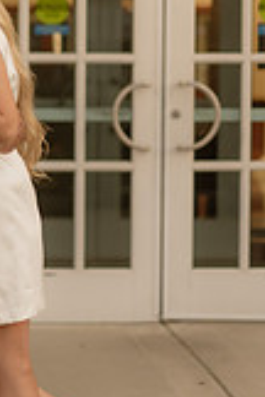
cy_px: 154
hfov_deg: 9.7
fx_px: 1535
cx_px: -86
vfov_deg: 14.7
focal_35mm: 139
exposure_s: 1/160
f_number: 1.4
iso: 250
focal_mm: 50
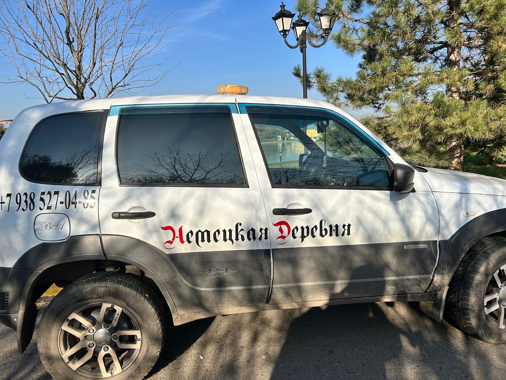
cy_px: 190
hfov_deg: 67.3
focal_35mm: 26
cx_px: 253
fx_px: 380
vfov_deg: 53.1
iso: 50
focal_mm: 5.7
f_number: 1.5
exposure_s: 1/4831
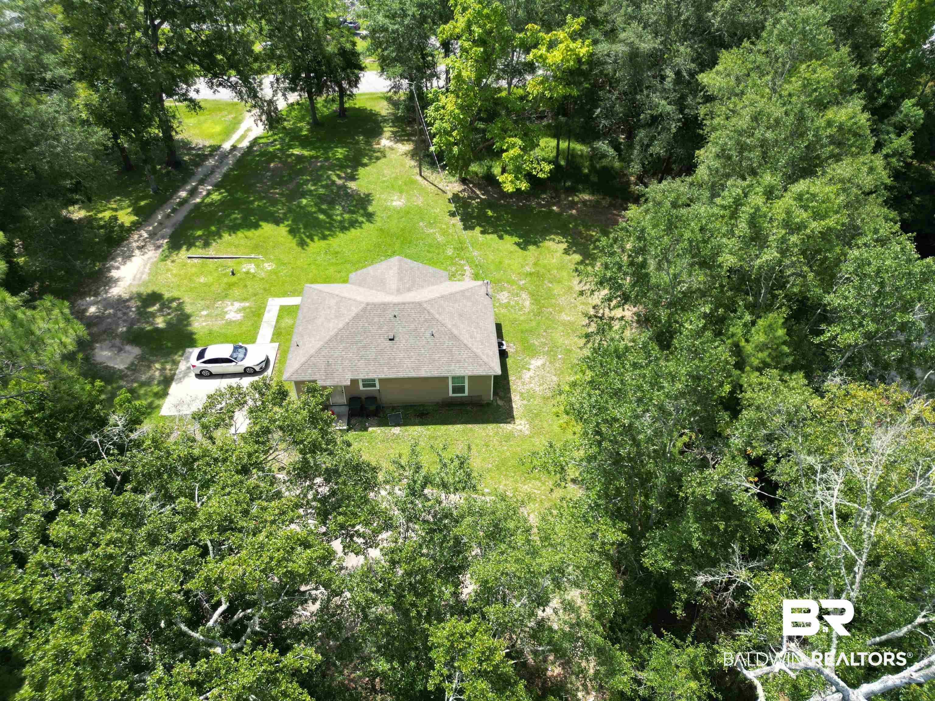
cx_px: 468
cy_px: 350
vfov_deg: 56.8
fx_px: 648
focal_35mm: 24
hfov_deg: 71.6
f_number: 1.7
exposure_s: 1/1000
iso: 100
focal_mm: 6.72
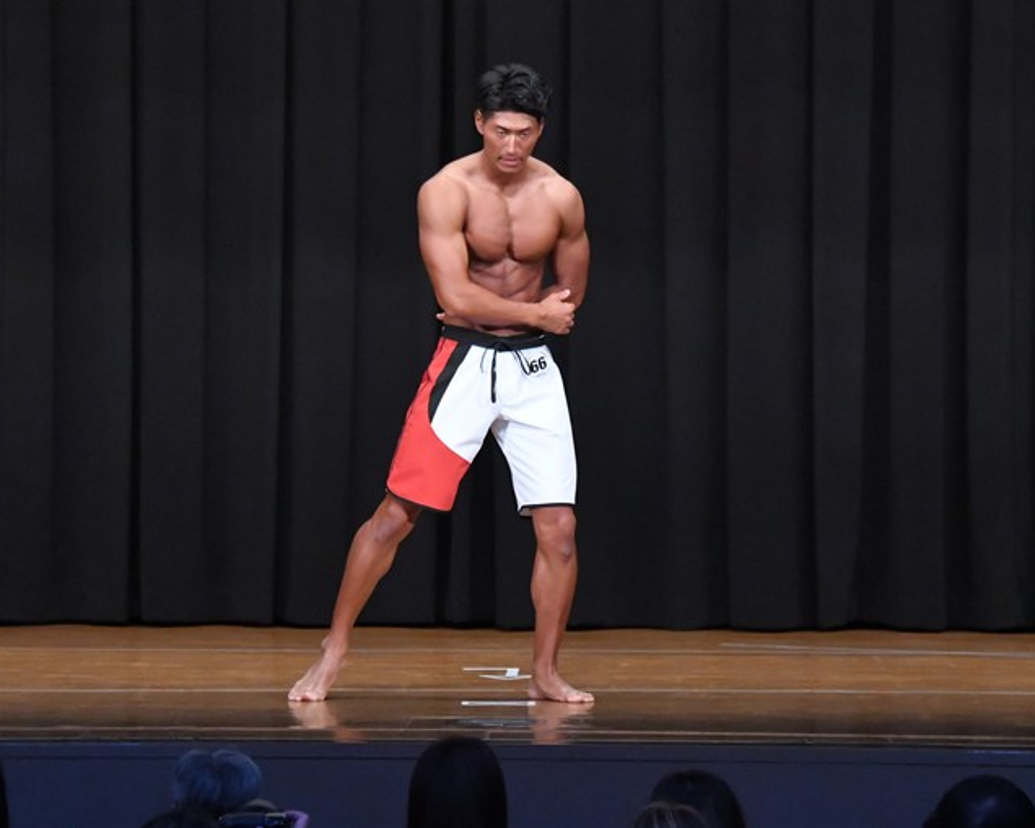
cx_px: 535
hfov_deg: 8.4
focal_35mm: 231
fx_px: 7077
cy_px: 412
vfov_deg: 6.7
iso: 8000
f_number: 5.6
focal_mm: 135
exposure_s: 1/400
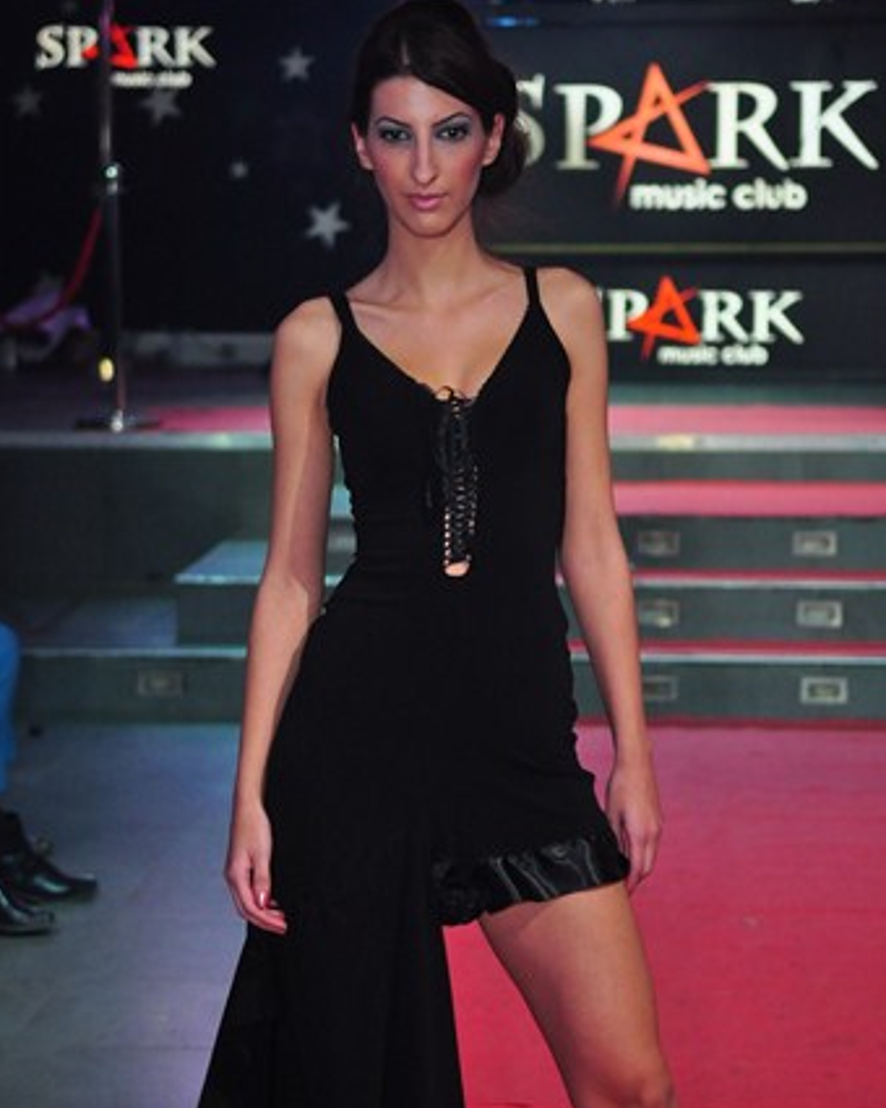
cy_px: 542
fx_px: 3100
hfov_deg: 16.3
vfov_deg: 20.3
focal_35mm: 95
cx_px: 442
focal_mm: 55
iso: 800
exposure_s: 1/160
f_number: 2.8
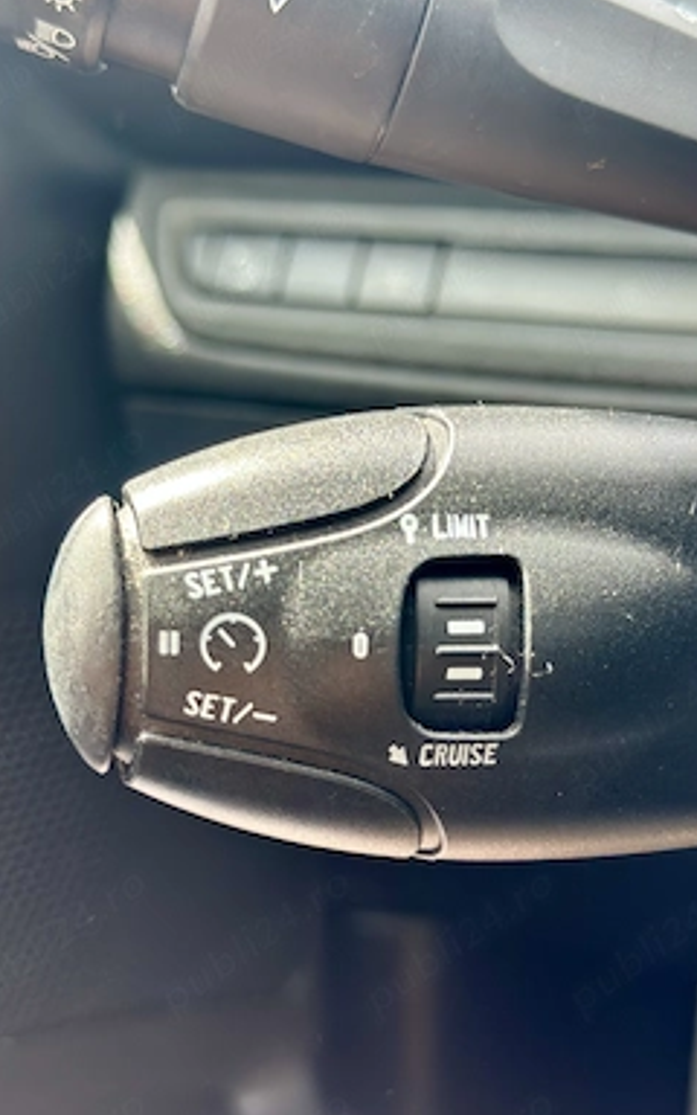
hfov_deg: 24.4
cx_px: 357
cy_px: 546
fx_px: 1611
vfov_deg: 38.2
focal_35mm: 53
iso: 80
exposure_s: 1/202
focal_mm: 6.86
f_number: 1.78
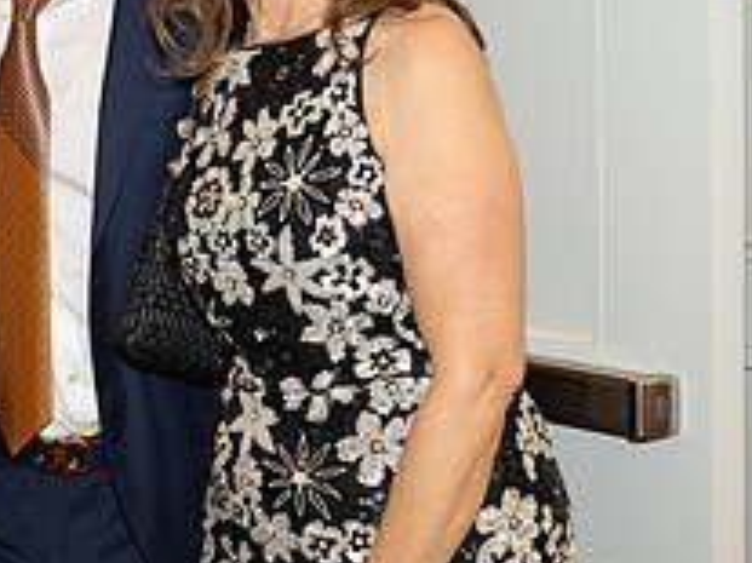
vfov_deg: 15.2
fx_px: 2106
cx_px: 193
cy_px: 202
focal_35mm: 97
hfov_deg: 20.1
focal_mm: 36
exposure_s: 1/100
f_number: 5.6
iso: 800
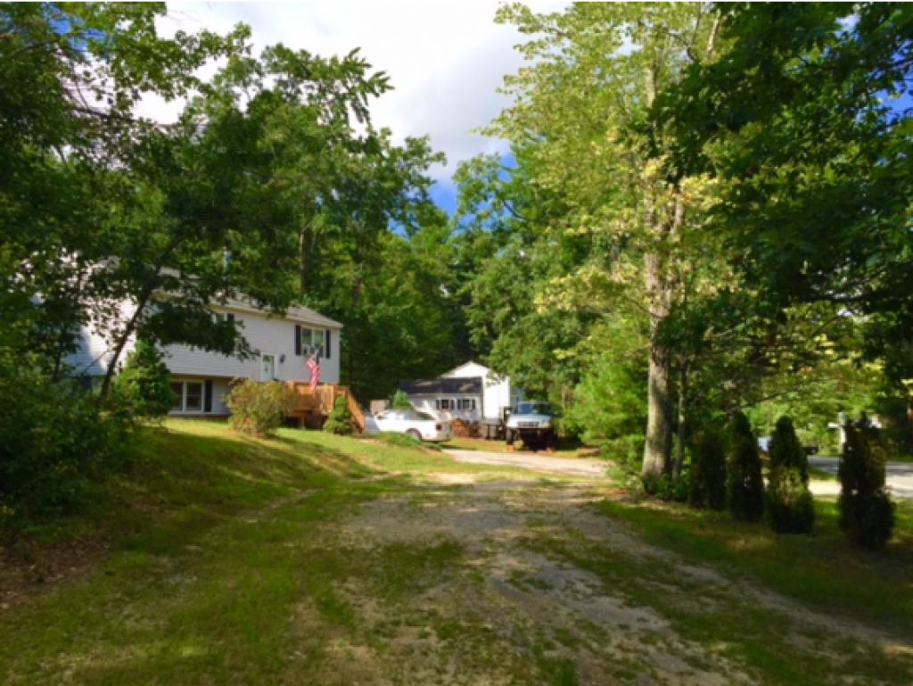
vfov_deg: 48.3
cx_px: 456
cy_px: 343
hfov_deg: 61.6
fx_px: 765
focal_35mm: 29
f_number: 2.2
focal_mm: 4.15
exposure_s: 1/964
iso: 32
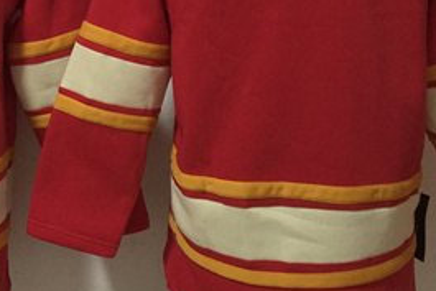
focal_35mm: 74
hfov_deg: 26.9
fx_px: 897
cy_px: -24
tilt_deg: -1.2
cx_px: 102
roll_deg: -2.6
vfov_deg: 17.8
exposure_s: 1/8
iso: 125
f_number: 2.2
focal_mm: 4.15
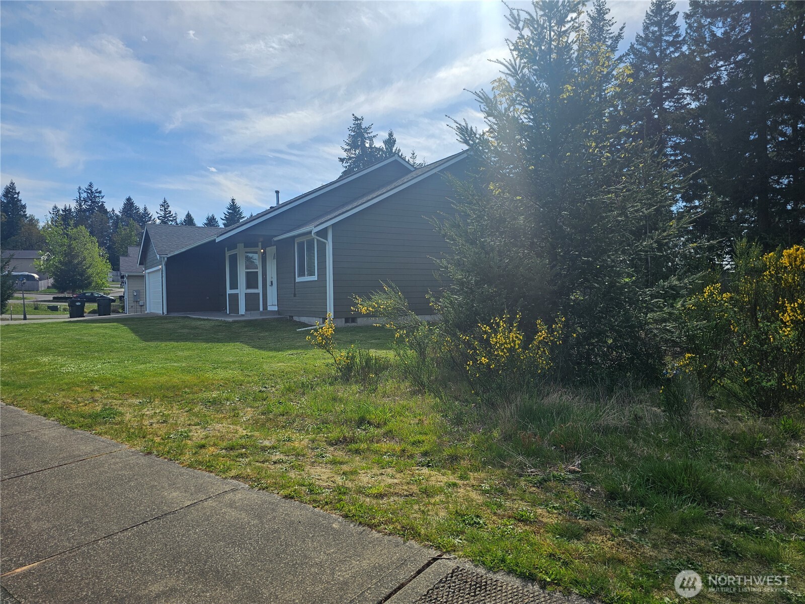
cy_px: 302
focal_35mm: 23
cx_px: 402
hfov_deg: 73.9
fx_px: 535
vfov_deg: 58.9
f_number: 1.7
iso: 10
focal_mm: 6.3
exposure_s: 1/1050
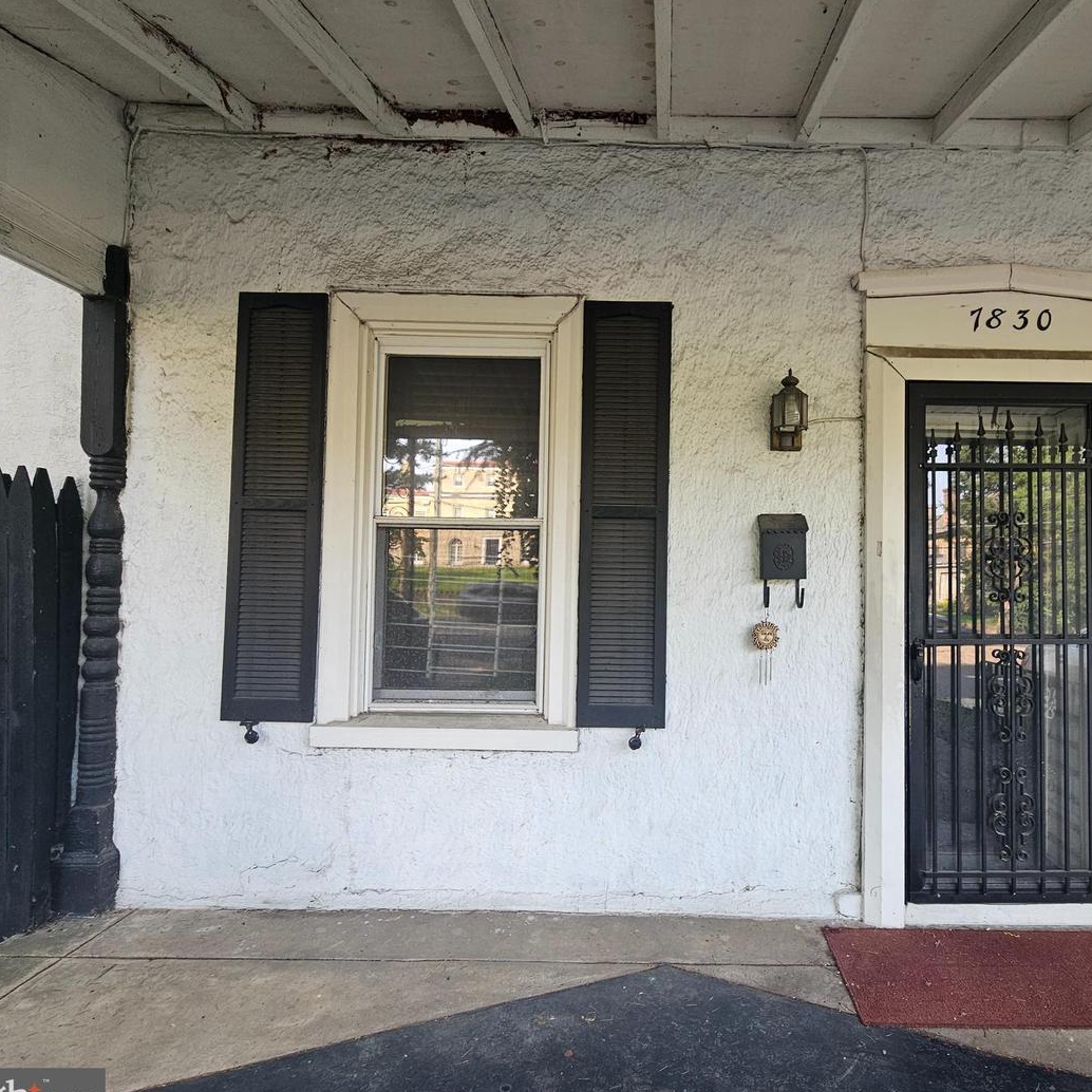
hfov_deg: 85.8
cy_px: 559
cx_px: 680
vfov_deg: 87.4
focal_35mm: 16
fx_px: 571
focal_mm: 2.2
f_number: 2.2
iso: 50
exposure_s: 1/60
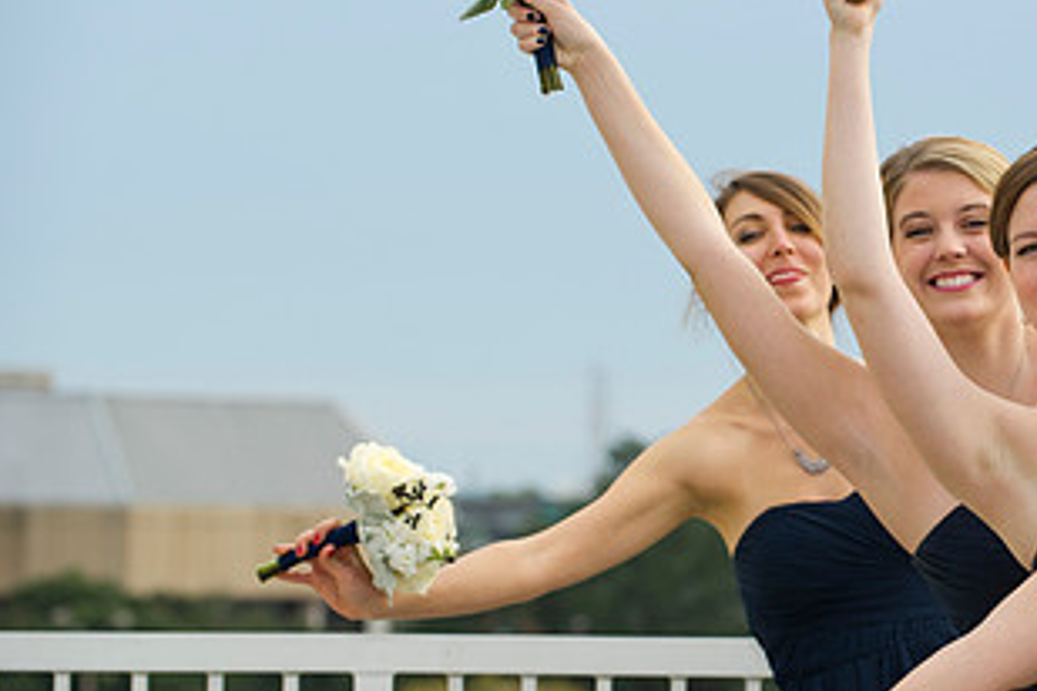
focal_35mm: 225
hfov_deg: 9.1
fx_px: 6481
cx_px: 963
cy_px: 349
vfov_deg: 6.1
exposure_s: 1/200
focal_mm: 120
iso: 200
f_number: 4.5
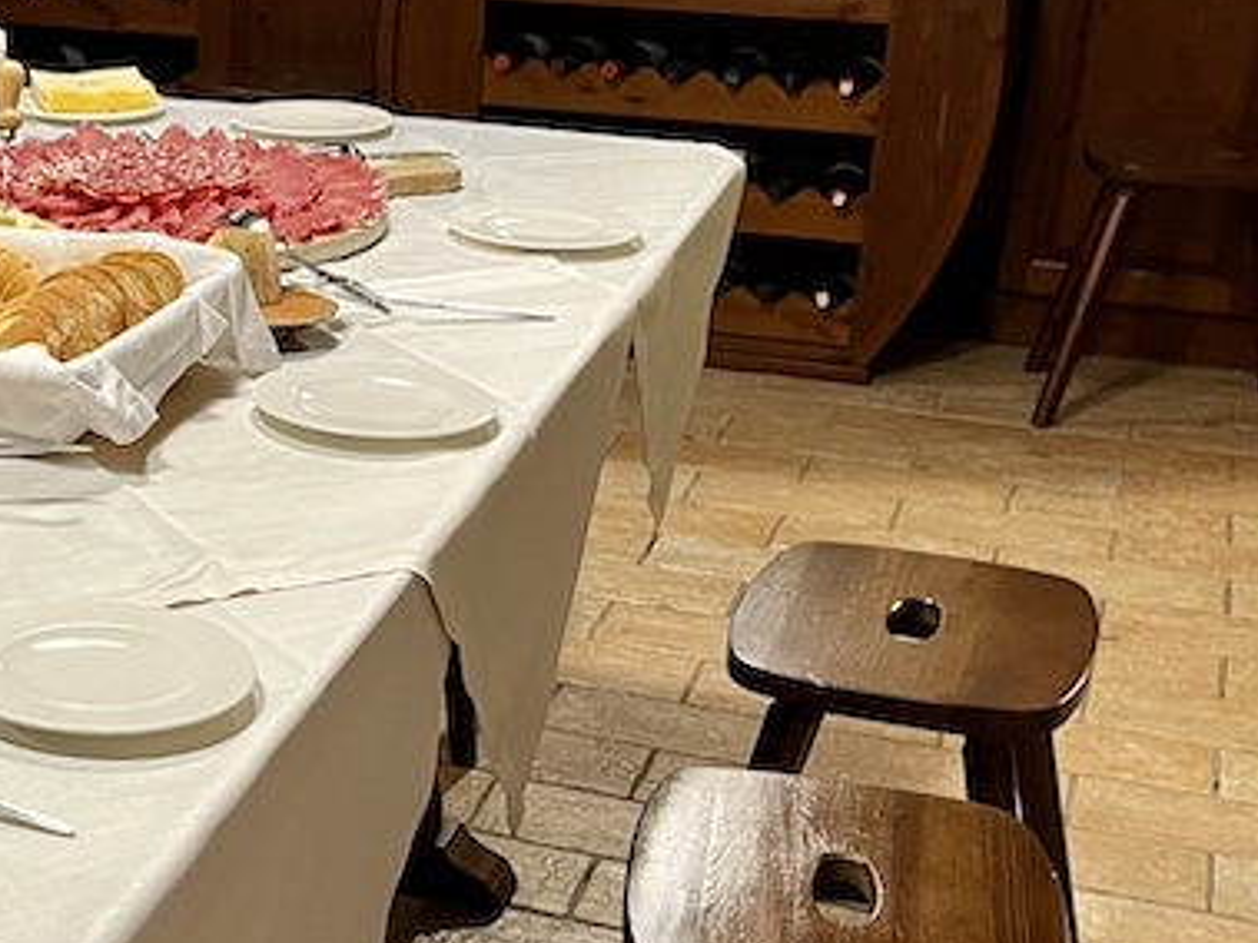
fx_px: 2470
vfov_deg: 21.5
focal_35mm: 68
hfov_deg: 26.9
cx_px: -13
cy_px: 604
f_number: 1.6
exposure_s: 1/50
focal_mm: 5.1
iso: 64
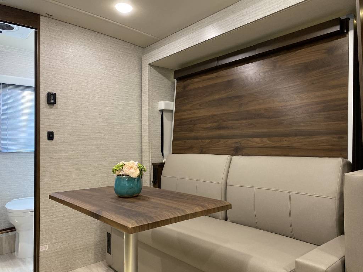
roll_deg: +1.4
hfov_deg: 67.3
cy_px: 136
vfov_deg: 53.1
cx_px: 182
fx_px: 273
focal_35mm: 26
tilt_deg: +1.3
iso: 160
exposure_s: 1/50
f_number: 1.8
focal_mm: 4.25
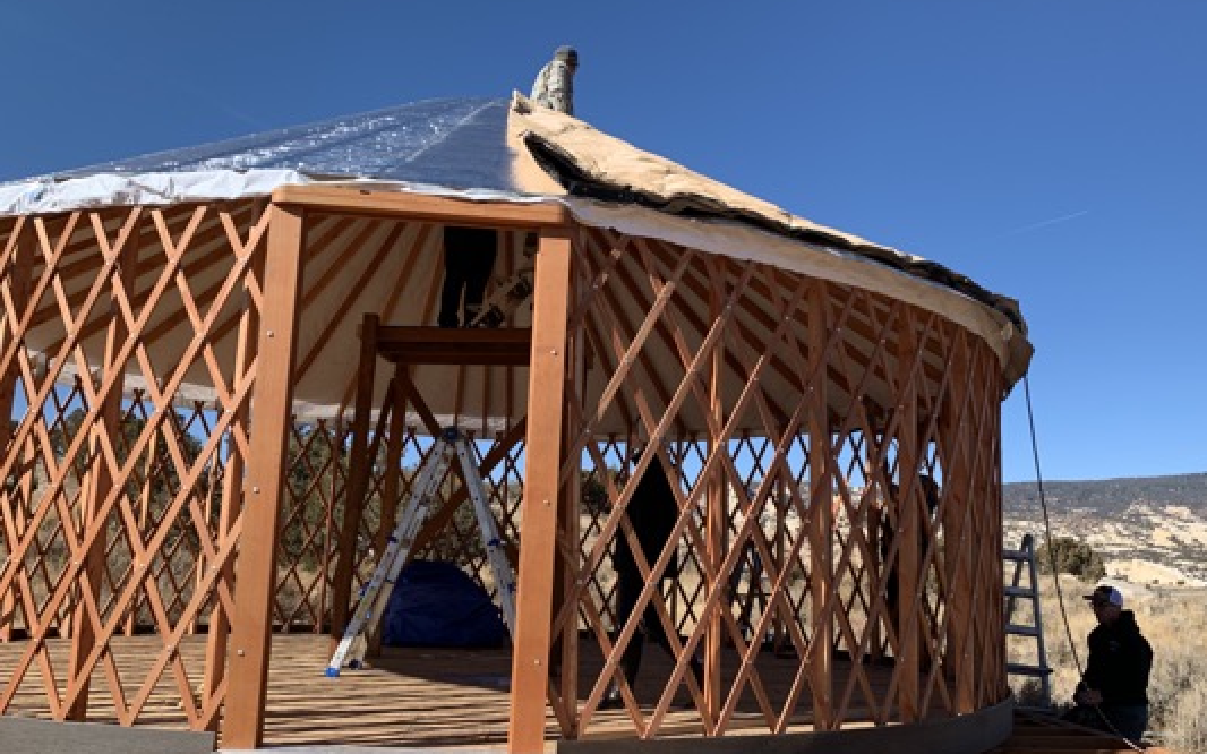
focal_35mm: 31
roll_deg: -1.9
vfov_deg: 40.6
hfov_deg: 61.2
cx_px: 625
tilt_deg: +8.9
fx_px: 1020
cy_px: 403
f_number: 1.8
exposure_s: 1/1661
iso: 25
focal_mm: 4.25
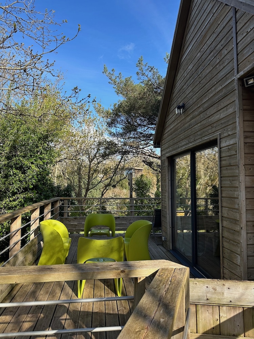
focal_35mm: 24
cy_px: 170
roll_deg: -1.1
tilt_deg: +3.9
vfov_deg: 71.6
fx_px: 235
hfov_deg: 56.8
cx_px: 127
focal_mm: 6.86
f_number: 1.78
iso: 80
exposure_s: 1/1692
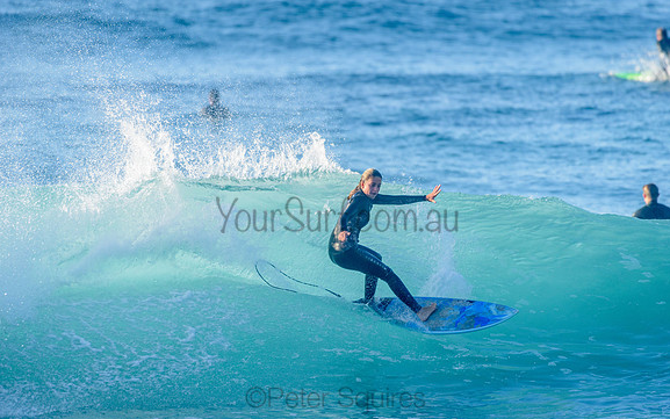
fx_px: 9352
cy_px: 205
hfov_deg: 4.1
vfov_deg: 2.6
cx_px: 336
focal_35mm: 512
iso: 450
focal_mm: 500
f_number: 5.6
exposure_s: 1/2000
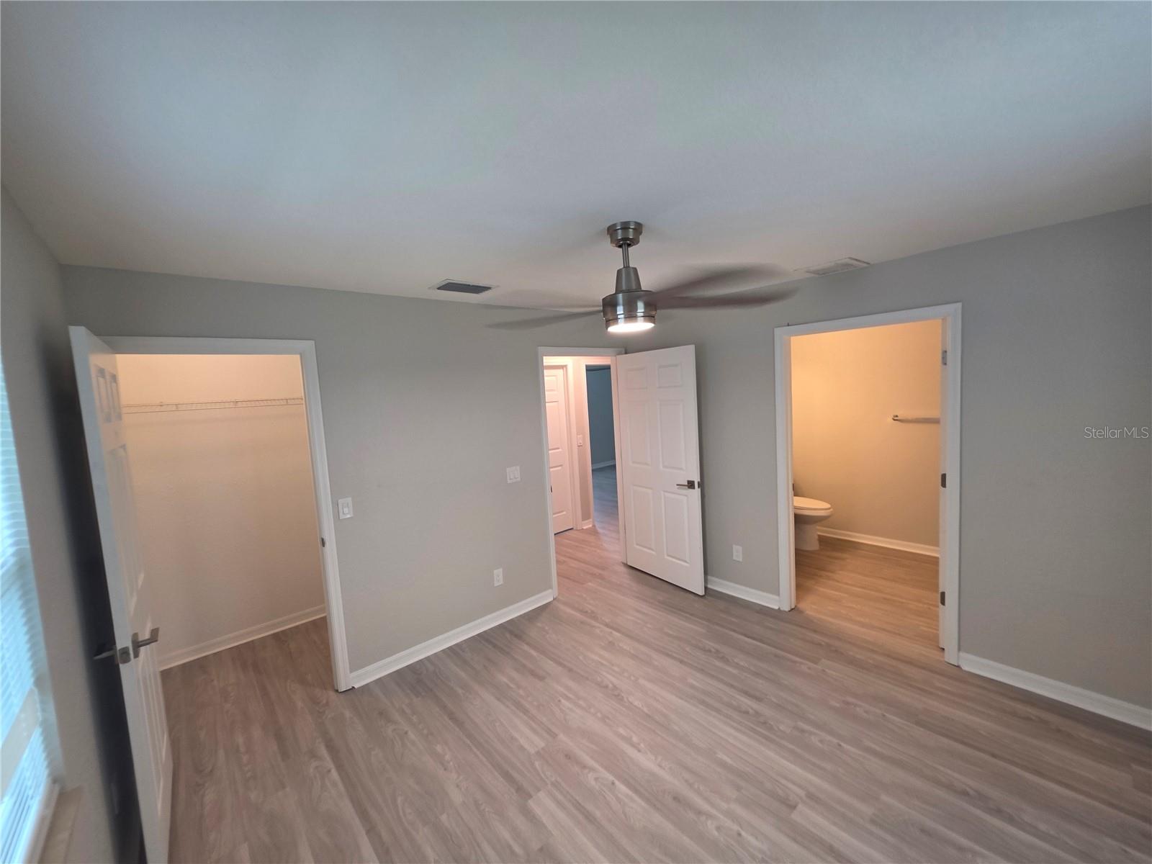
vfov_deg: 89.9
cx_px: 576
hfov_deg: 106.2
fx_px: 433
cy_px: 432
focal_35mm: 13
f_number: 1.9
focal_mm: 2.2
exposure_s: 1/29.9
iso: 80
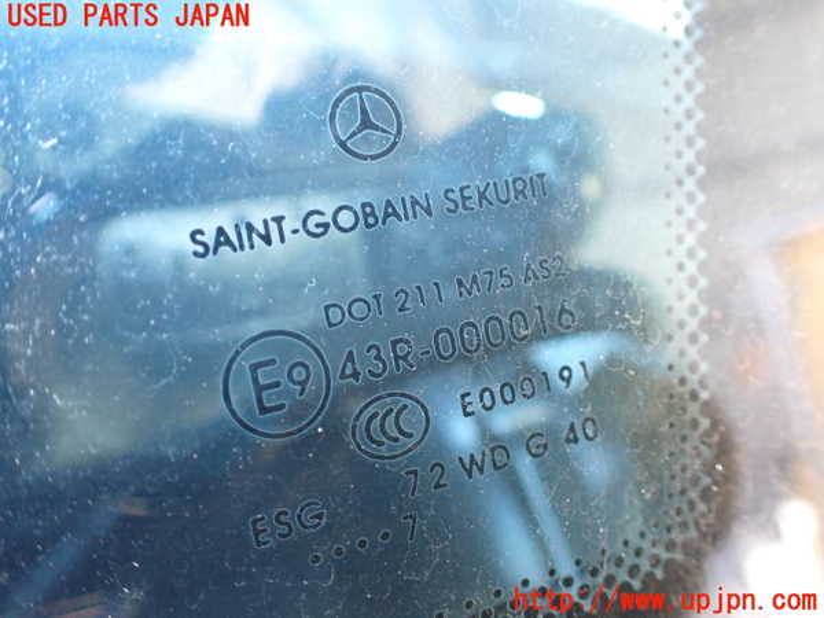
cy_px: 309
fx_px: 714
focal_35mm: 30
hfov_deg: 60.0
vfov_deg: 46.8
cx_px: 412
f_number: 2.3
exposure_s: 1/40
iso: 800
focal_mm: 5.4
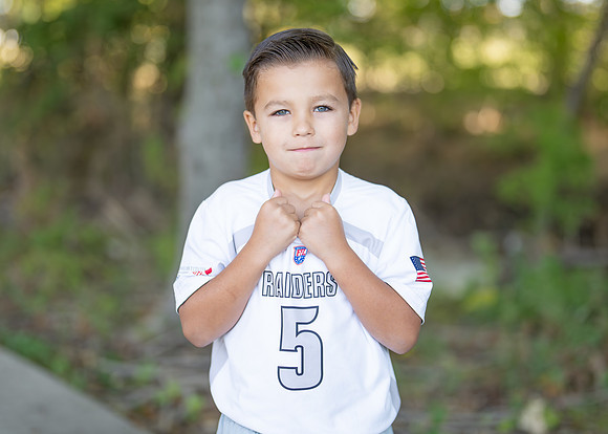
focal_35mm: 73
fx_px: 1252
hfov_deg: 27.3
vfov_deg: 19.7
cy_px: 211
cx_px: 306
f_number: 1.2
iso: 200
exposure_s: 1/1250
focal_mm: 50
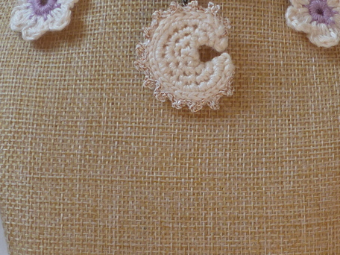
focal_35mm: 100
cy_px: 174
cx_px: 210
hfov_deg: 19.6
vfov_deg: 14.8
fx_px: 982
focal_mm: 6.6
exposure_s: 1/125
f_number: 3.5
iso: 100
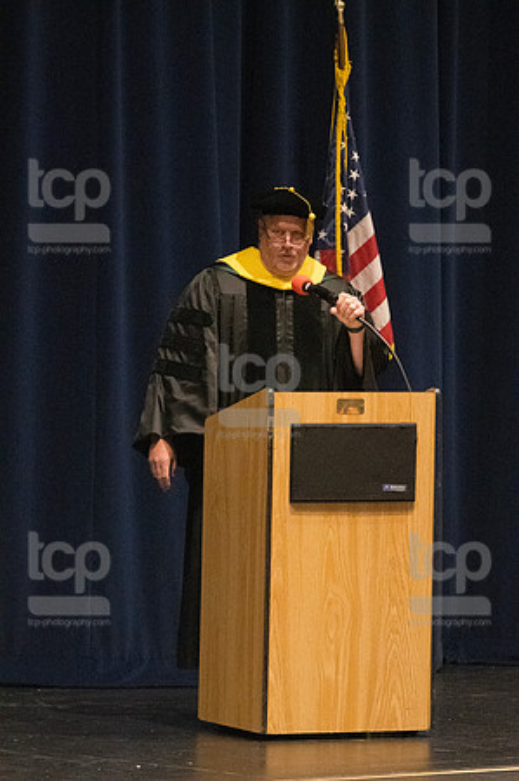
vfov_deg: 7.4
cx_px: 260
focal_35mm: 277
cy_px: 390
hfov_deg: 5.0
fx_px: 6004
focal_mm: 185
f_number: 4.5
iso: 8000
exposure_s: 1/250
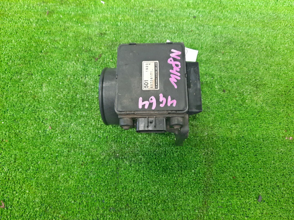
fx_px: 212
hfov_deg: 69.4
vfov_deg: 54.9
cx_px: 147
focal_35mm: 25
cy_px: 110
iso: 336
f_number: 2
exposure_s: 1/50
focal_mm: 4.6
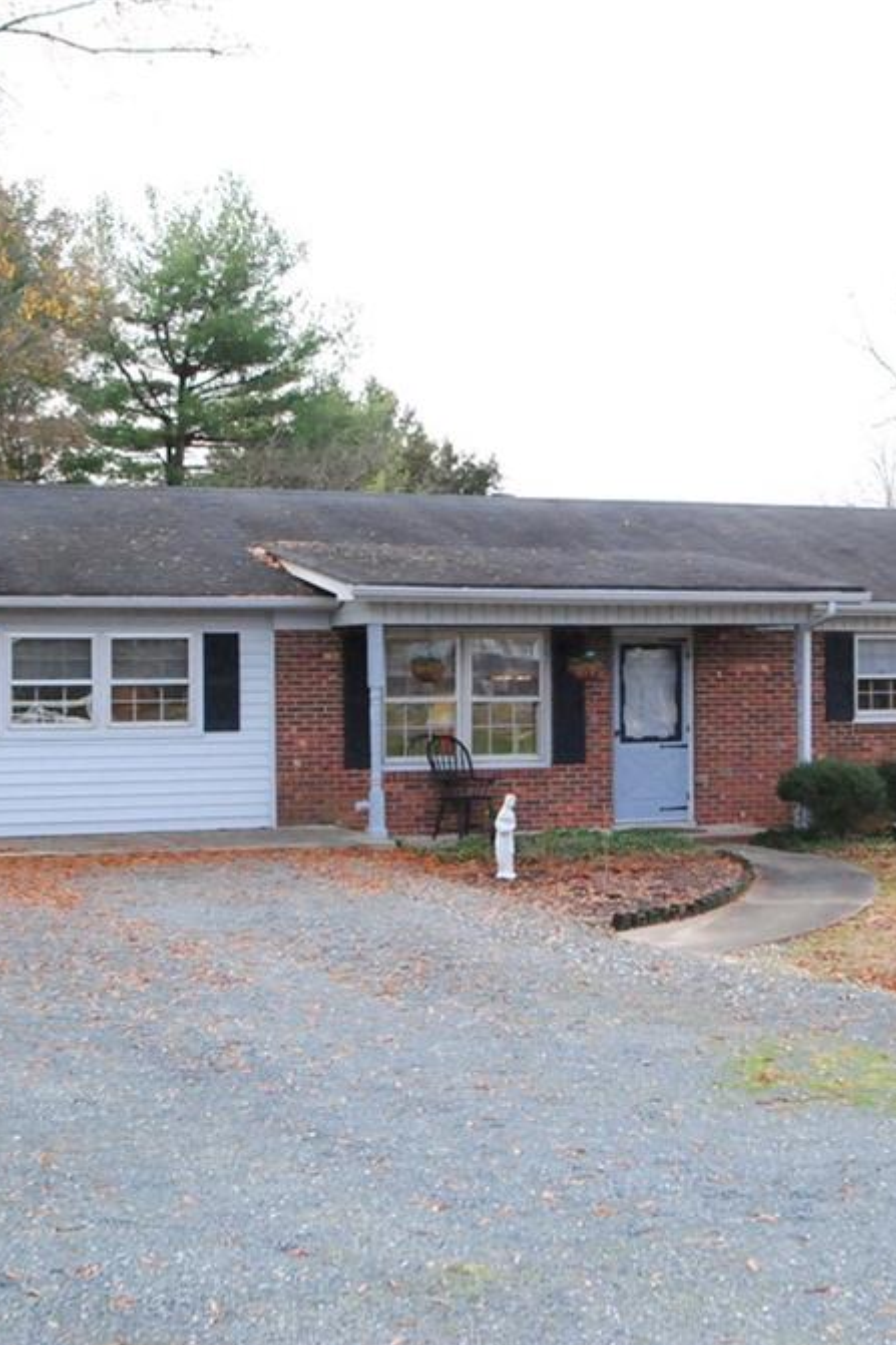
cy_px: 684
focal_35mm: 55
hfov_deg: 24.6
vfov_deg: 36.3
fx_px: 2054
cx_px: 521
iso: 1600
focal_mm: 24
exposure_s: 1/1250
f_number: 7.1
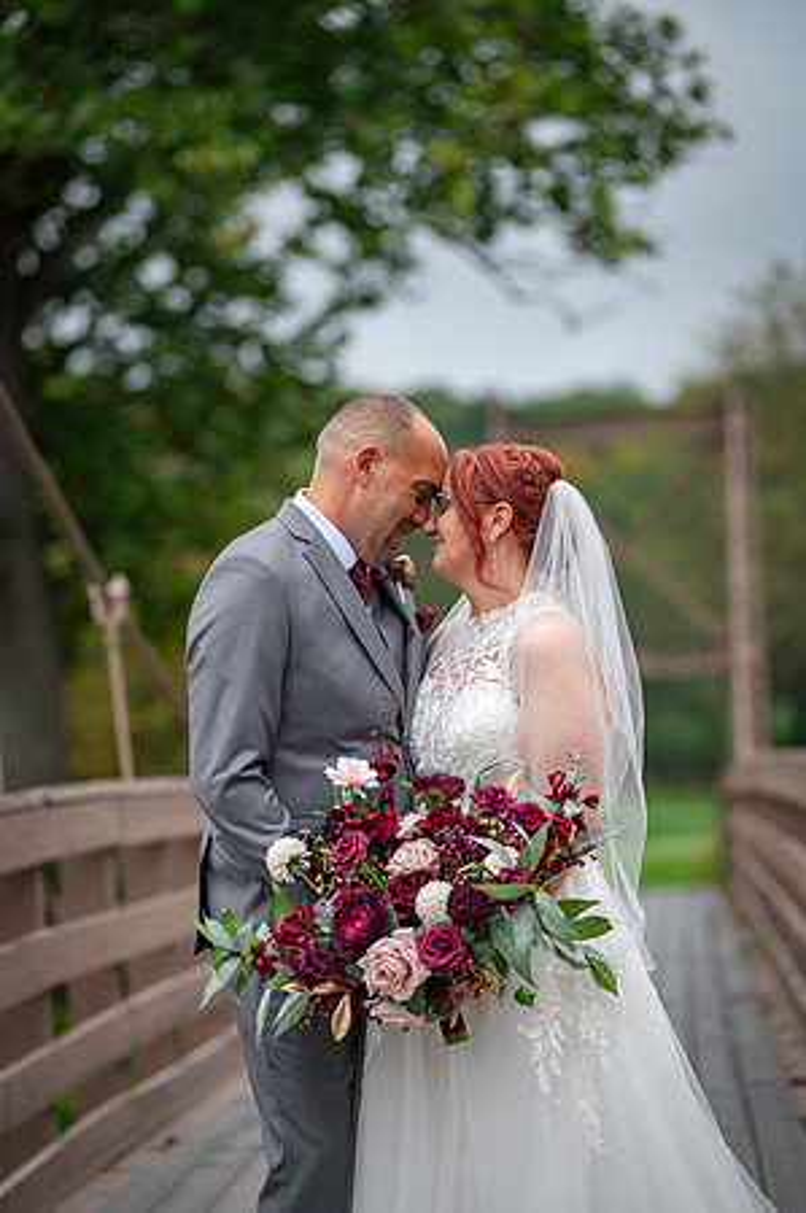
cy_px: 606
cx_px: 403
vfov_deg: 15.2
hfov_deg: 10.1
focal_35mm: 135
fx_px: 4544
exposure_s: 1/2000
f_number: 2.8
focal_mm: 135
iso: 640
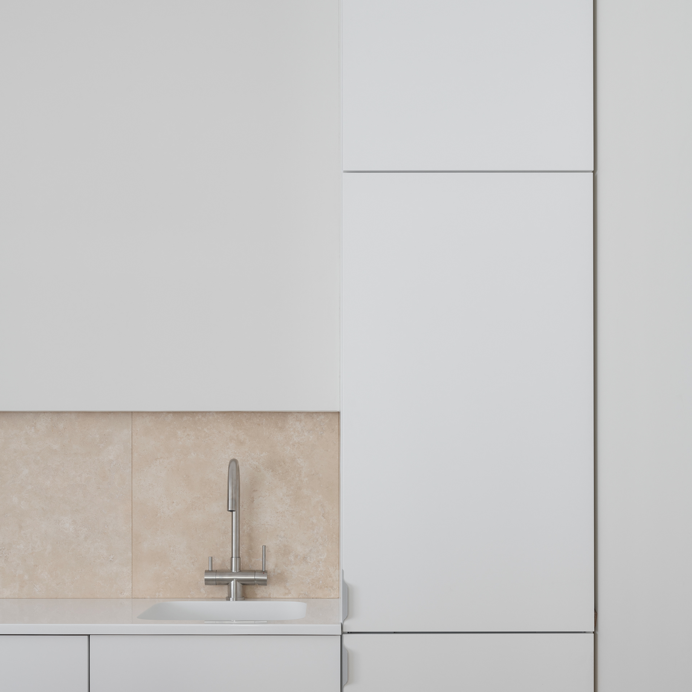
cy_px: 476
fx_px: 1040
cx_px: 346
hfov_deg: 36.8
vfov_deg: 36.3
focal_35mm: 46
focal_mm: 36
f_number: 9
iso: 100
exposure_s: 1/2
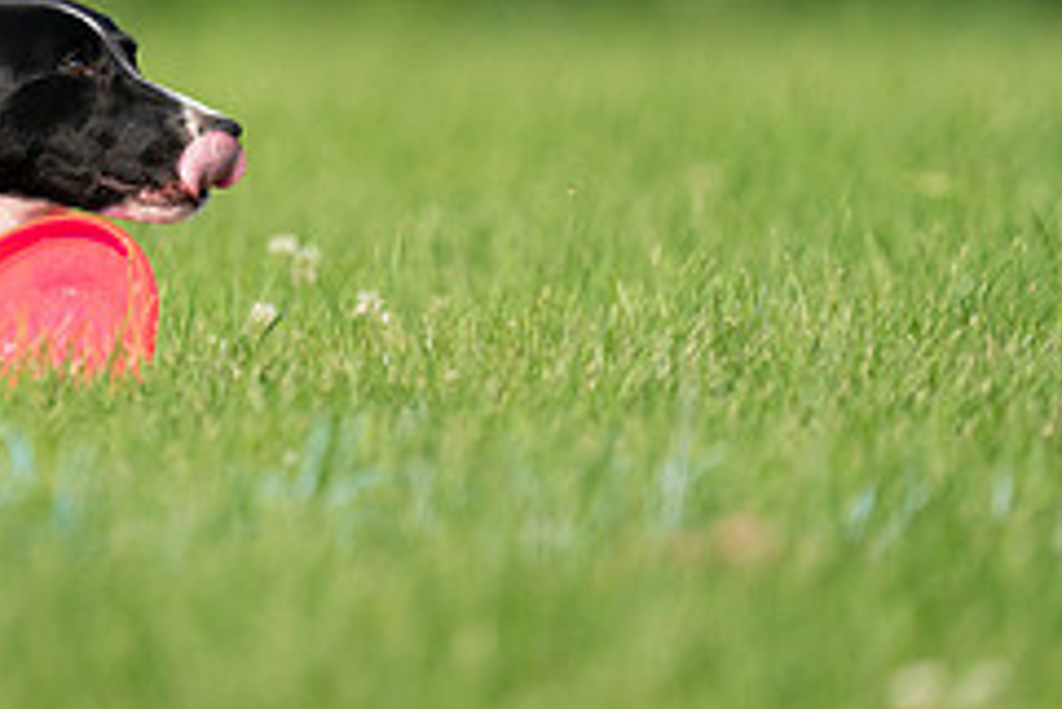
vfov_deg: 1.0
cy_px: -81
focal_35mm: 1441
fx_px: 42533
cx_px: 48
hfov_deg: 1.4
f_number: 6.3
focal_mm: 600
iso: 1250
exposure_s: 1/4000
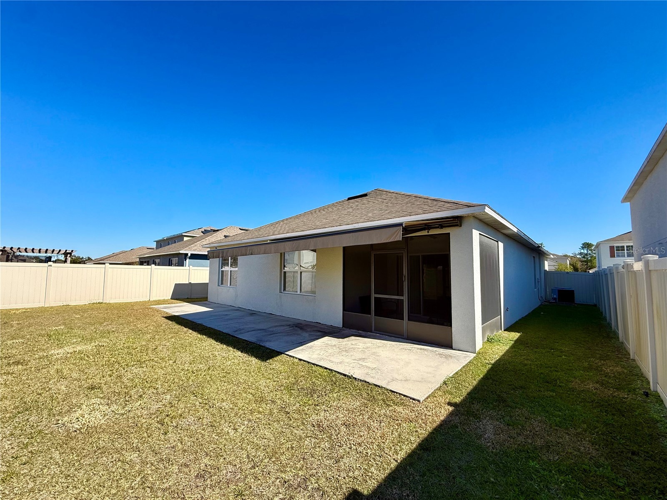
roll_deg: -0.7
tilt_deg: +3.2
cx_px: 334
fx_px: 270
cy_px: 250
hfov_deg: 102.1
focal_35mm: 14
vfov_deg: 85.7
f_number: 2.2
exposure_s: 1/1050
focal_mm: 2.22
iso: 50
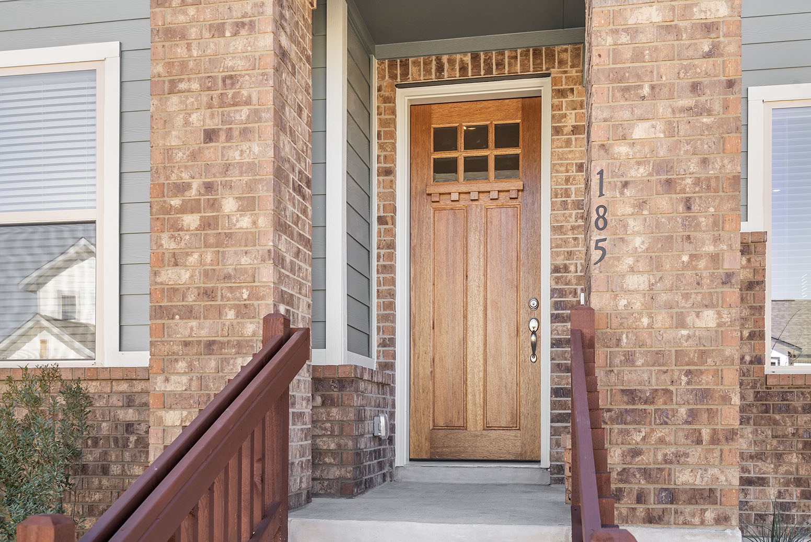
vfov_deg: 37.9
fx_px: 789
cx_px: 406
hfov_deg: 54.4
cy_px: 271
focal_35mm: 35
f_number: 7.1
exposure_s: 1/100
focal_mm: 35
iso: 320
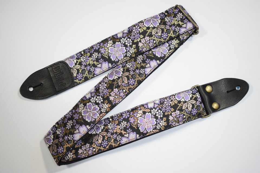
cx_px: 130
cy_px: 86
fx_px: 347
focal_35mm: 48
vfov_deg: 28.1
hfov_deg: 41.1
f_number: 4.5
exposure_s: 1/200
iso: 2000
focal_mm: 32
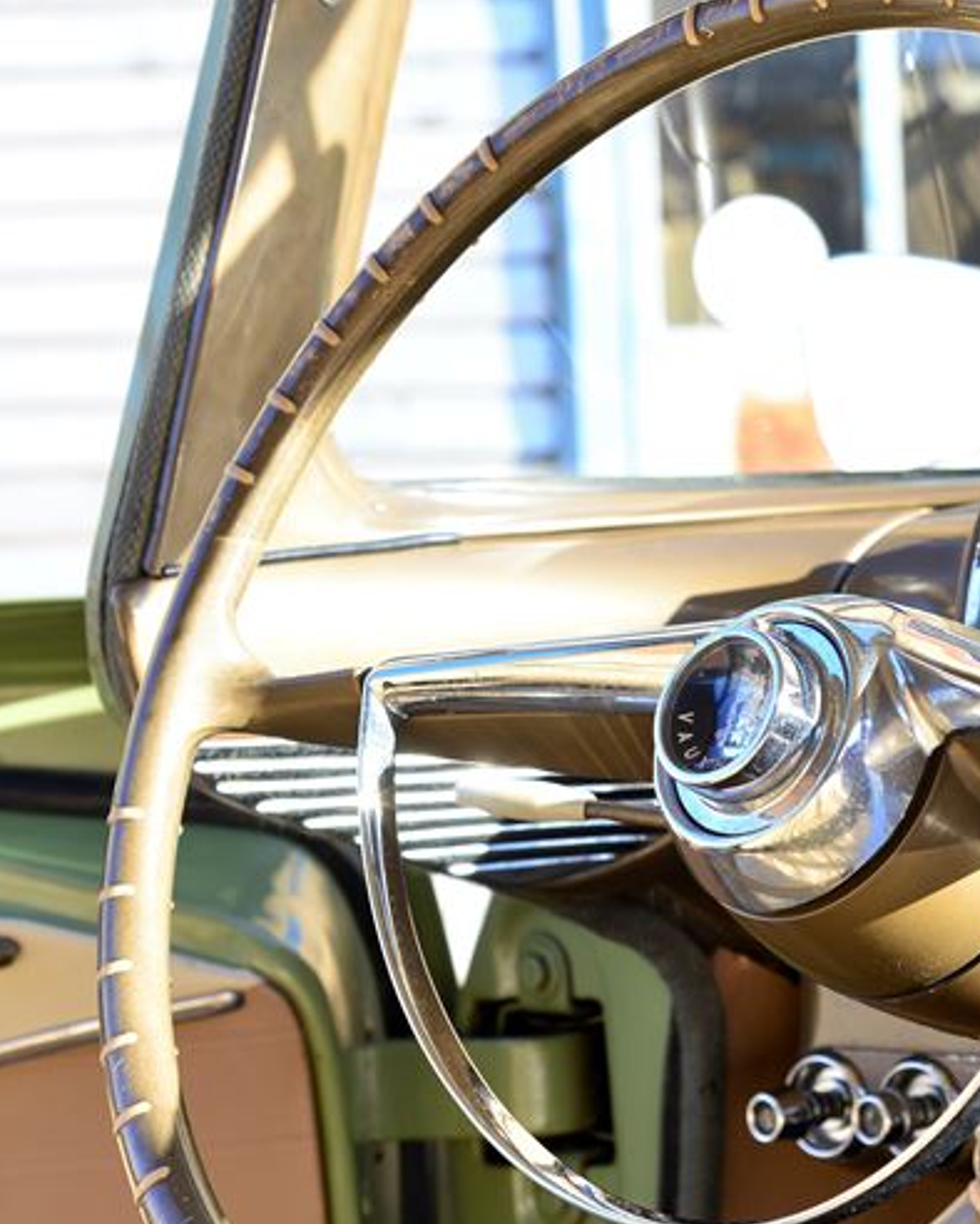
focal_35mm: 106
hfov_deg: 14.3
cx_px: 970
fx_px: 3841
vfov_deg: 18.1
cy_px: 716
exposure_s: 1/60
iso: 200
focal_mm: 58
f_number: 7.1
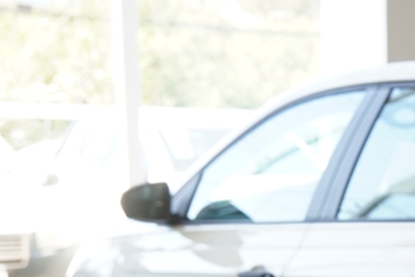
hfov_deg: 15.9
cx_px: 613
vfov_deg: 11.2
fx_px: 1372
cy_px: 363
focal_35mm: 119
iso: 160
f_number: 4
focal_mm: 24
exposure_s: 1/80
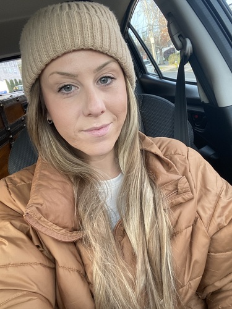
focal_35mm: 30
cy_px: 154
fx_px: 268
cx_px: 116
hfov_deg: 46.8
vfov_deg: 60.0
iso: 100
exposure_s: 1/84
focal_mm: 2.71
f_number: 2.2
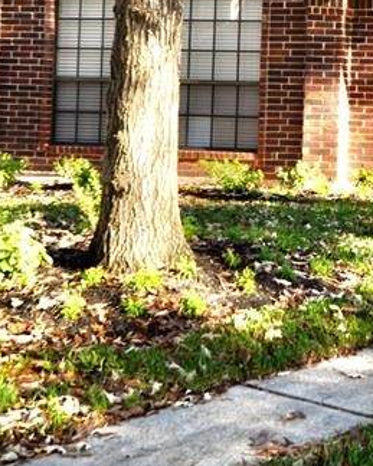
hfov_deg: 16.2
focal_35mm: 89
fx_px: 1229
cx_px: 500
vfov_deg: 21.1
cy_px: 68
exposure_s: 1/160
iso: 200
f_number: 6.3
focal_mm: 20
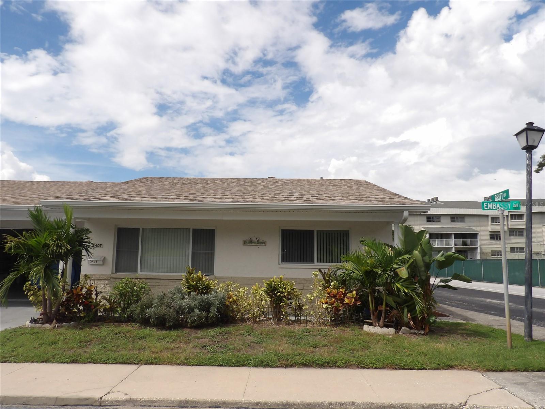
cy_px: 204
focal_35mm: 24
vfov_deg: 56.8
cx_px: 272
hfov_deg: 71.6
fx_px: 378
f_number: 4.6
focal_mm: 4.3
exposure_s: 1/861
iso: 100
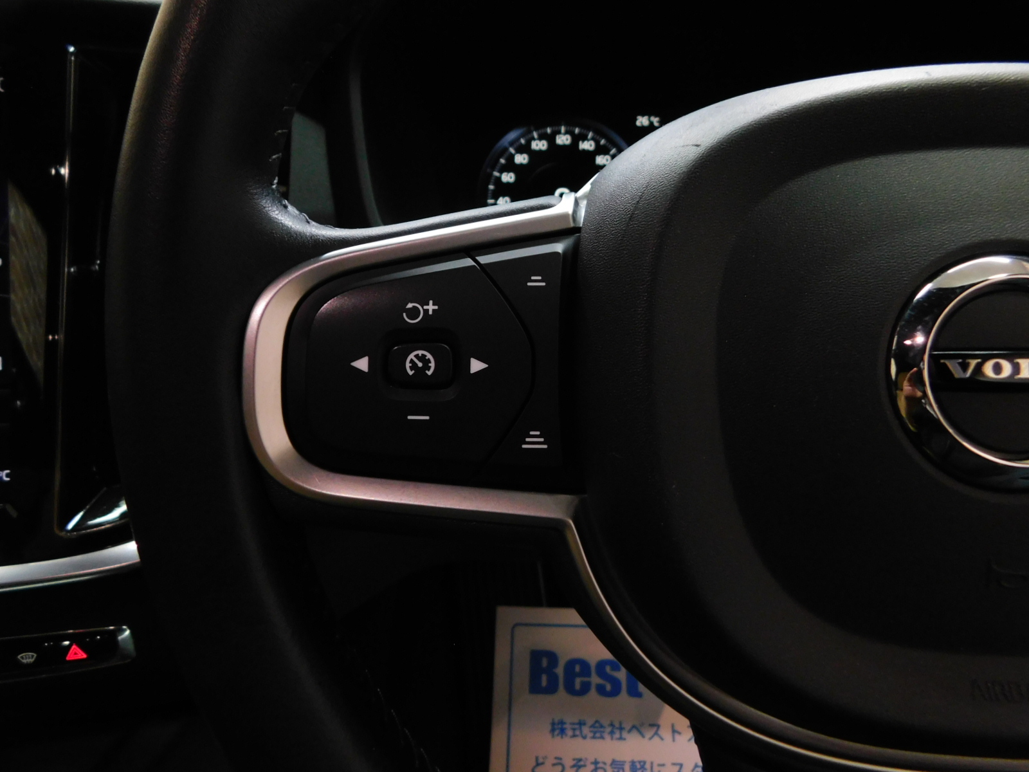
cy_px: 386
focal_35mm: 23
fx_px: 684
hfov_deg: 73.9
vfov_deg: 58.9
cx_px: 514
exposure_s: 1/25
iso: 400
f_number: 3
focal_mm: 4
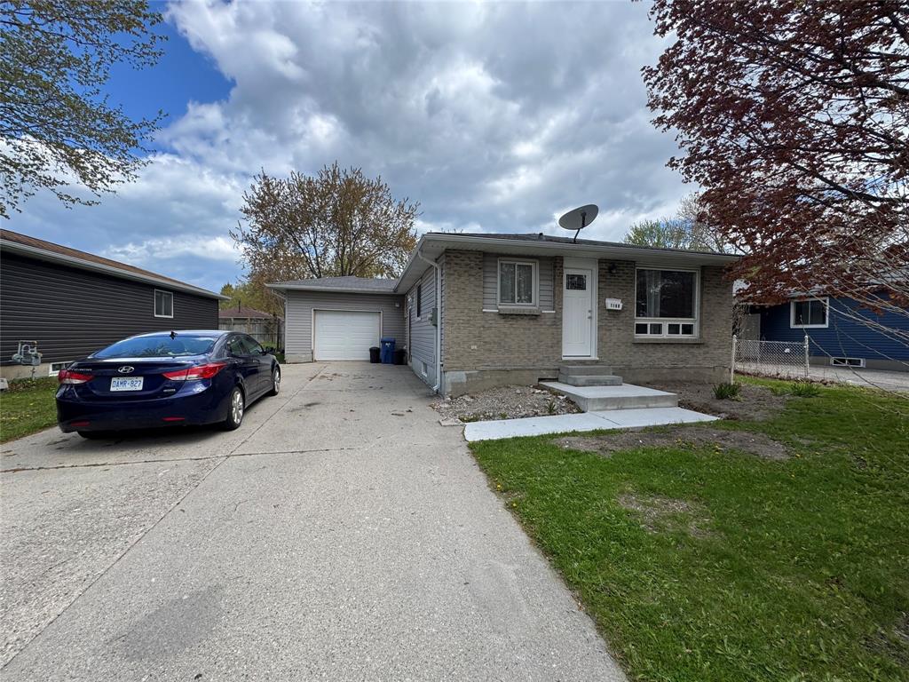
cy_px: 341
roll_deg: +0.1
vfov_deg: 85.7
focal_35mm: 14
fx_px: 368
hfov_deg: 102.1
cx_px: 454
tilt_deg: -1.1
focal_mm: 2.22
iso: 50
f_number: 2.2
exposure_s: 1/980
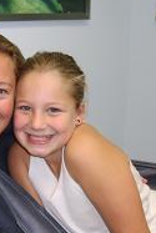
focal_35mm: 62
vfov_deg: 32.2
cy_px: 87
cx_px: 11
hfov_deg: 21.4
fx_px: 402
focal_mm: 4.5
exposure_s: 1/30
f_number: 3.3
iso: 100
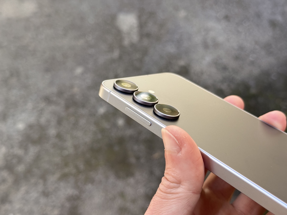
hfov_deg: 39.7
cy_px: 108
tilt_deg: -53.4
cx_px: 144
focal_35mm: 48
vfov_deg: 30.3
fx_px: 398
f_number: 1.78
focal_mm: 6.76
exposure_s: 1/357
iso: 64
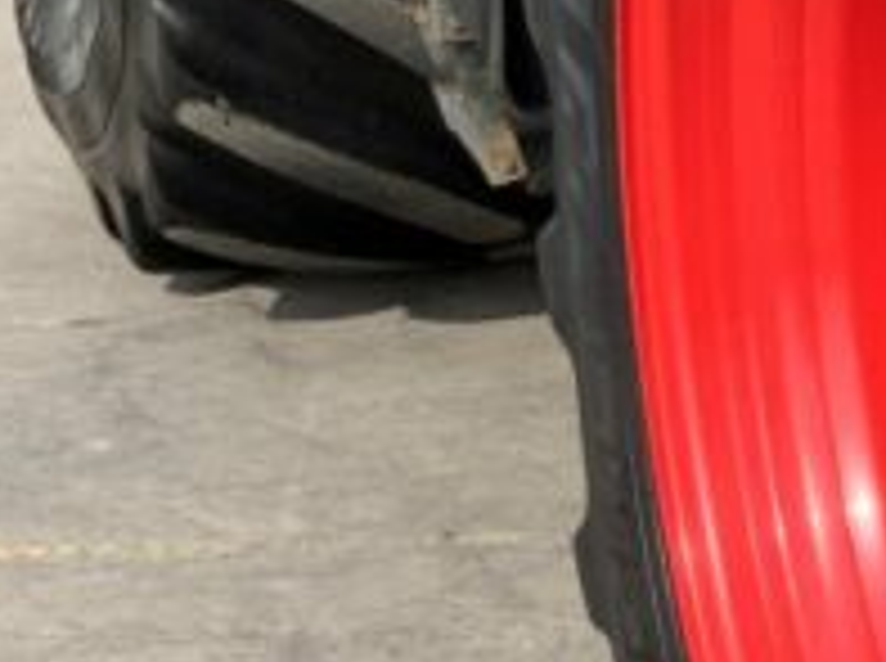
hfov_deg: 11.5
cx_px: 1920
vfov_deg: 9.8
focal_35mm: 151
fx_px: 3858
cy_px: 239
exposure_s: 1/683
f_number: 1.8
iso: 16
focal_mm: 3
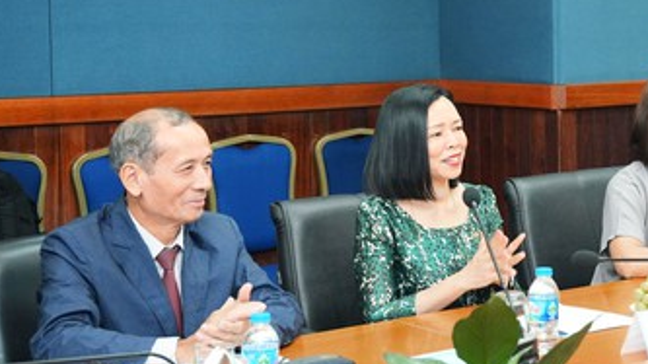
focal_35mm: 86
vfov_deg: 14.0
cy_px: 87
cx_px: 697
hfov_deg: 23.4
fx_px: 1472
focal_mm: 37.3
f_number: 4
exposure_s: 1/200
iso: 1250
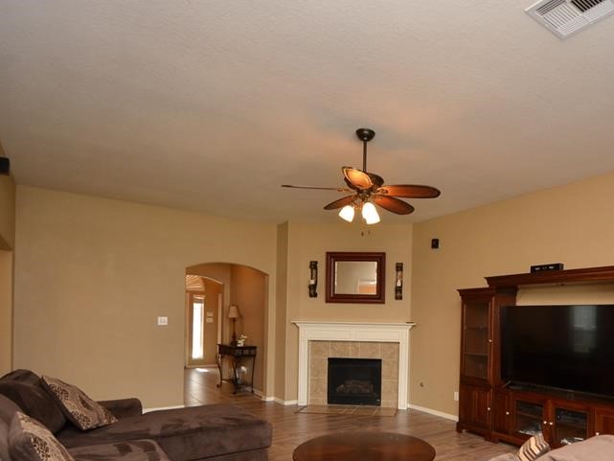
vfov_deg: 57.5
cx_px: 414
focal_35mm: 23
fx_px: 408
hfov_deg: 71.5
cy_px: 311
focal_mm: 10
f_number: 4
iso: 800
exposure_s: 1/60
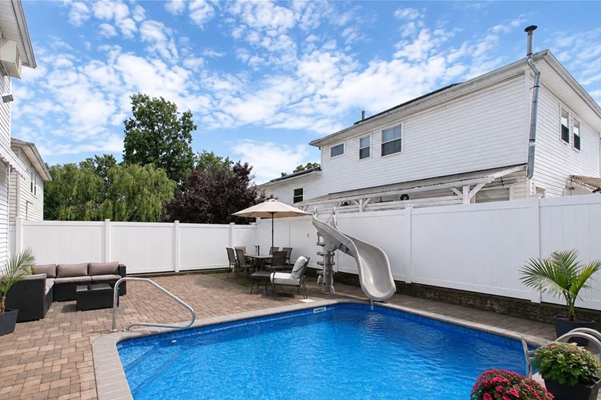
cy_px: 226
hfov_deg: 92.8
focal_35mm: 17
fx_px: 284
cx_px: 263
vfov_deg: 70.1
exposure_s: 1/250
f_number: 10
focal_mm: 10
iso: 200
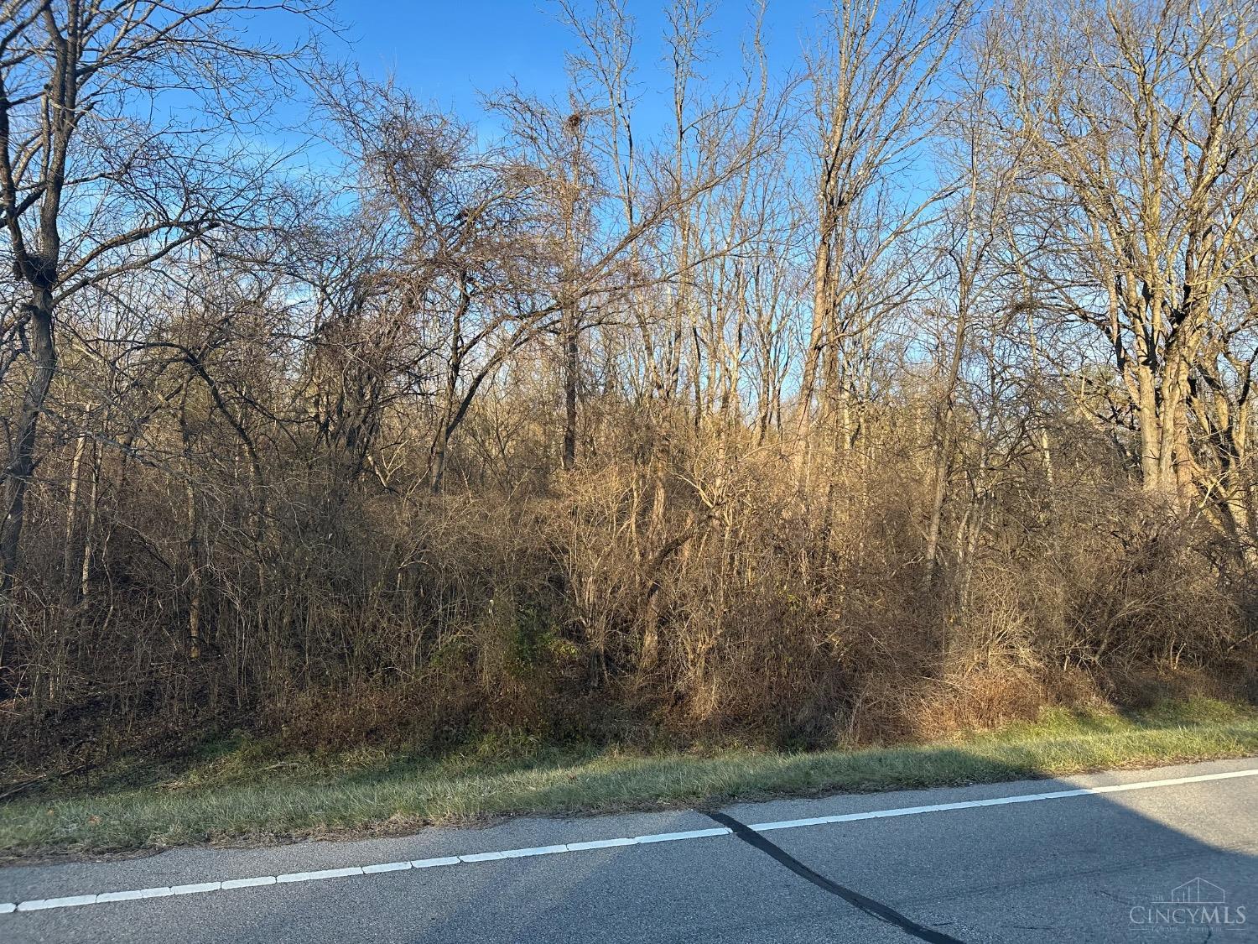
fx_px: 872
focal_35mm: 24
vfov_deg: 56.8
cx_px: 629
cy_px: 472
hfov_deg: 71.6
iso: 80
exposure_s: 1/1412
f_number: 1.78
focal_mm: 6.86
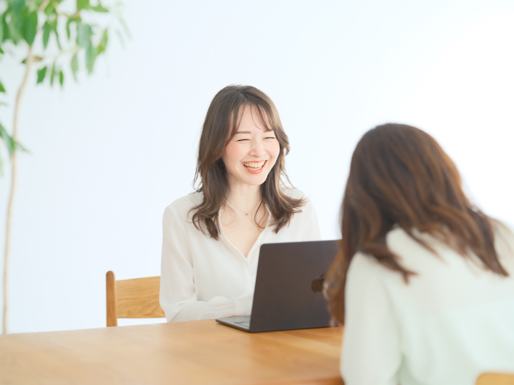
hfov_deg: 22.5
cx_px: 257
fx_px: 1292
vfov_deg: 17.0
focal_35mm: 87
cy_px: 192
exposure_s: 1/160
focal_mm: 110
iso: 2000
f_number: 2.8
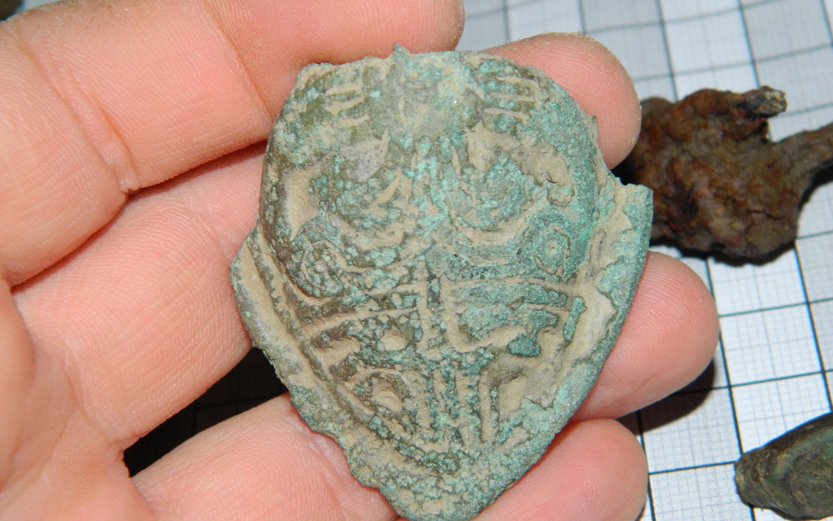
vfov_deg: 14.5
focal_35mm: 90
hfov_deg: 23.0
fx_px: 2044
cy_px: 283
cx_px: 417
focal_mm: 15.1
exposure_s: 1/50
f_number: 11.9
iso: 200
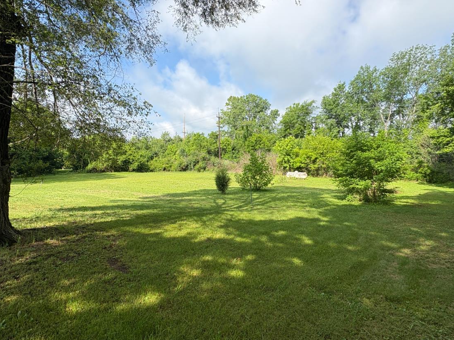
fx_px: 249
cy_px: 172
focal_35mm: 19
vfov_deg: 68.7
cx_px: 218
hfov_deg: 84.6
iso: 50
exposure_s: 1/1198
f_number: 2.2
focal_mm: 2.22
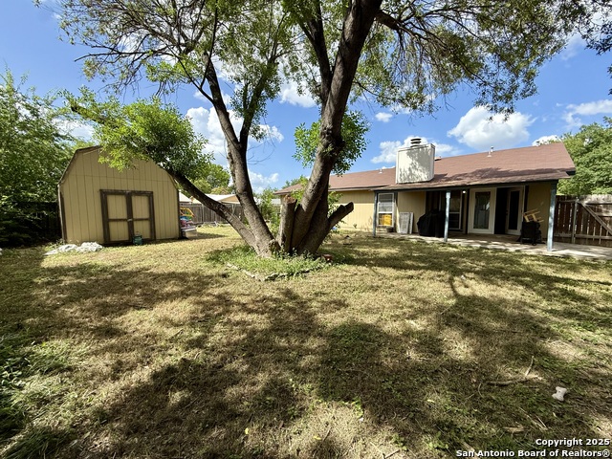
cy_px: 230
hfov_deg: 102.1
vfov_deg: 85.7
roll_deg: -1.1
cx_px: 306
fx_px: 248
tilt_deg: -3.3
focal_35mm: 14
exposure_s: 1/1167
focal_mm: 2.22
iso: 50
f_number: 2.2
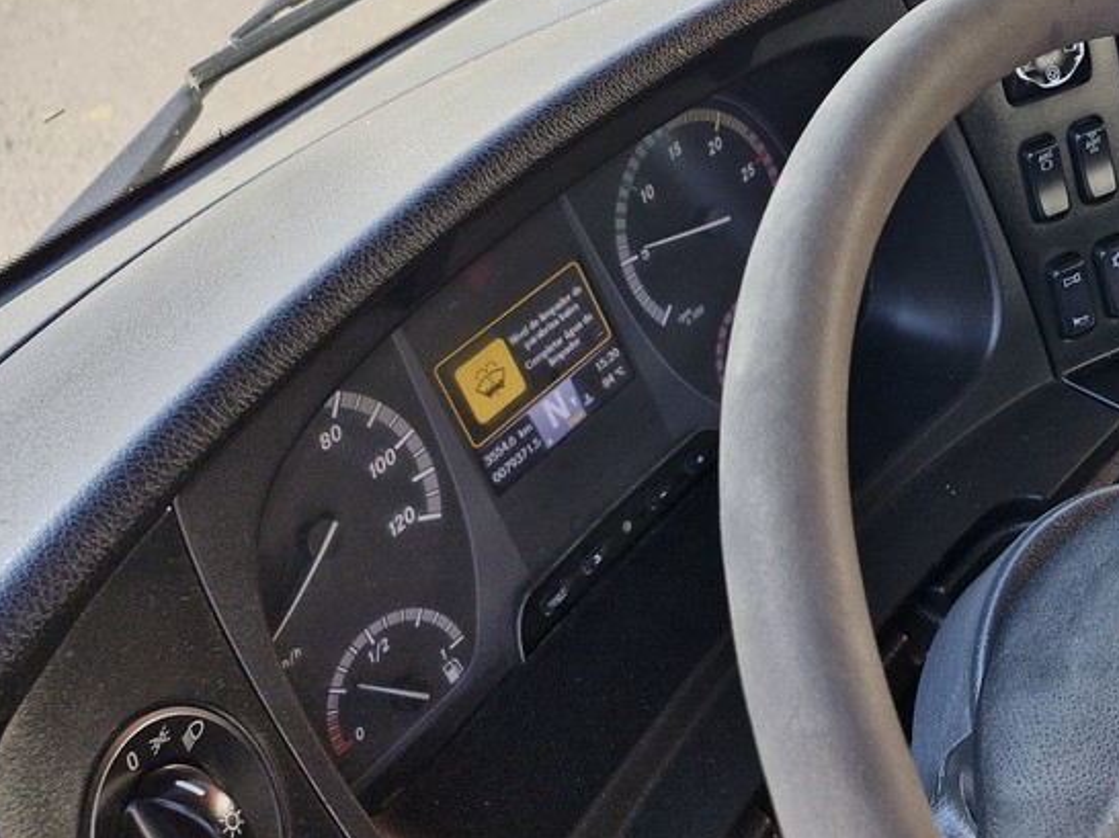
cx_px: 983
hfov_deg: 37.4
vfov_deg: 29.4
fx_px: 1551
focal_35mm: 48
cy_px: 143
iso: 100
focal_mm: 5.54
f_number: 1.8
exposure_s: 1/180
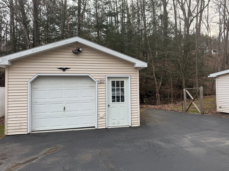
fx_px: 165
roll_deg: +1.6
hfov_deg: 69.4
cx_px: 119
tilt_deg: +1.9
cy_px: 82
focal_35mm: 25
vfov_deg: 54.9
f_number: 1.78
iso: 100
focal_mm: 6.76
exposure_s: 1/627
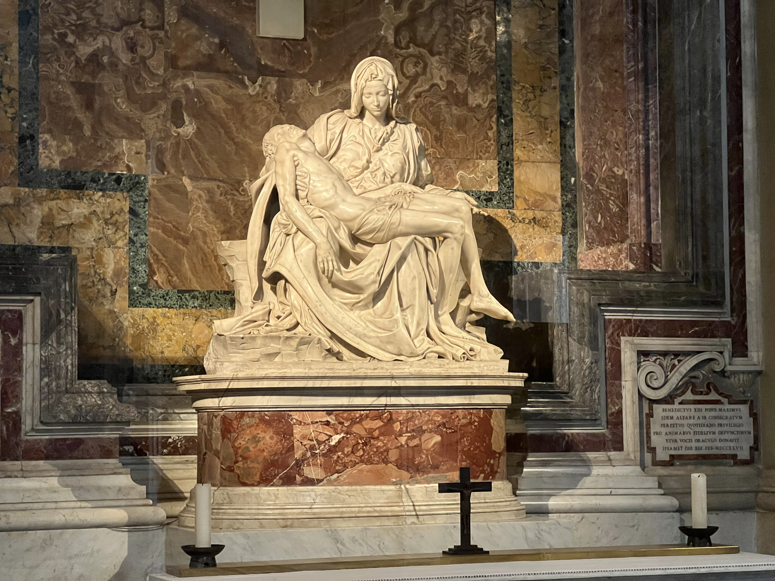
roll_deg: +0.9
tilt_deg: +4.1
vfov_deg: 19.1
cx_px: 388
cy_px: 290
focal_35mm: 77
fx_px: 1724
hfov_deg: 25.3
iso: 800
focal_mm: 9
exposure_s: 1/47
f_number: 2.8
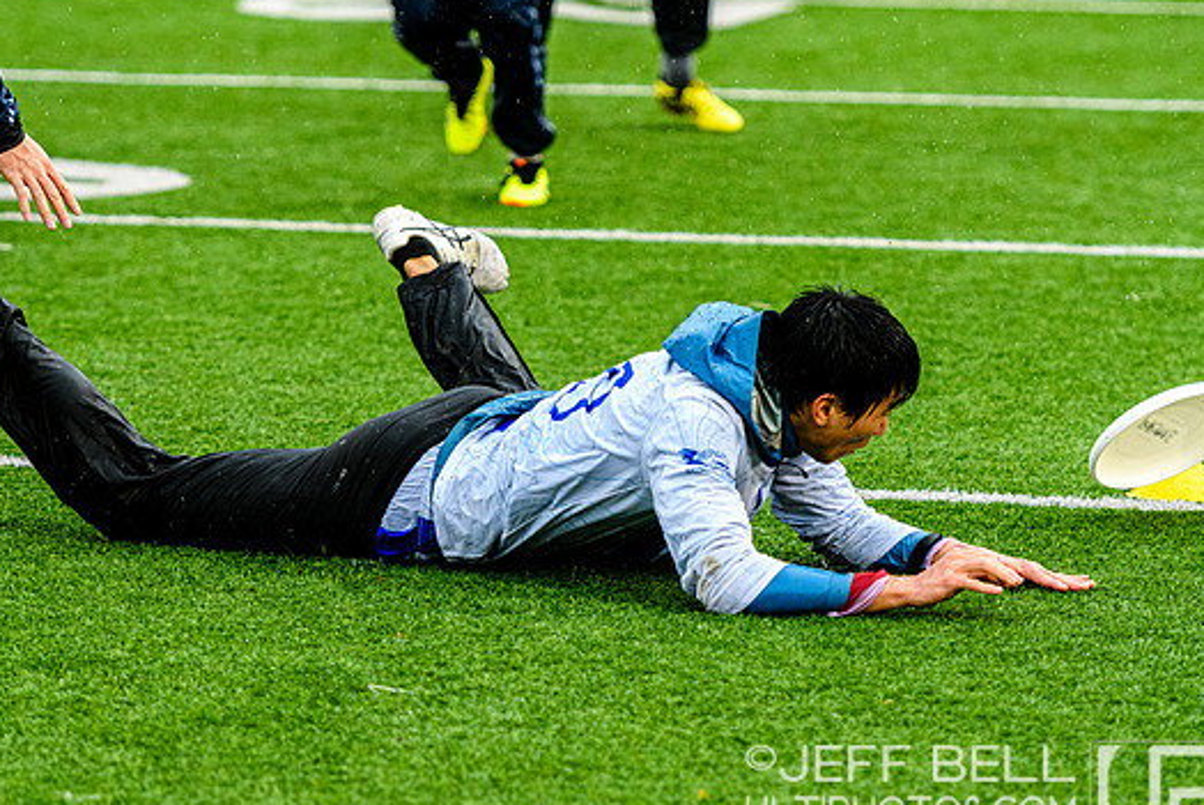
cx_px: 593
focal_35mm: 224
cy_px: 413
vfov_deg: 6.1
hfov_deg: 9.2
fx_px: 7495
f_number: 3.2
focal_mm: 135
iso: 1600
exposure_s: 1/1000
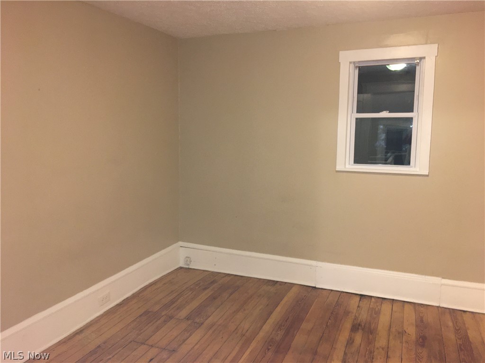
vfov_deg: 48.2
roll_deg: -0.8
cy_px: 182
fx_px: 406
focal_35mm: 29
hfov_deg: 61.7
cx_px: 242
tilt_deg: -6.9
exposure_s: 1/20
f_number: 2.2
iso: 100
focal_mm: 4.15
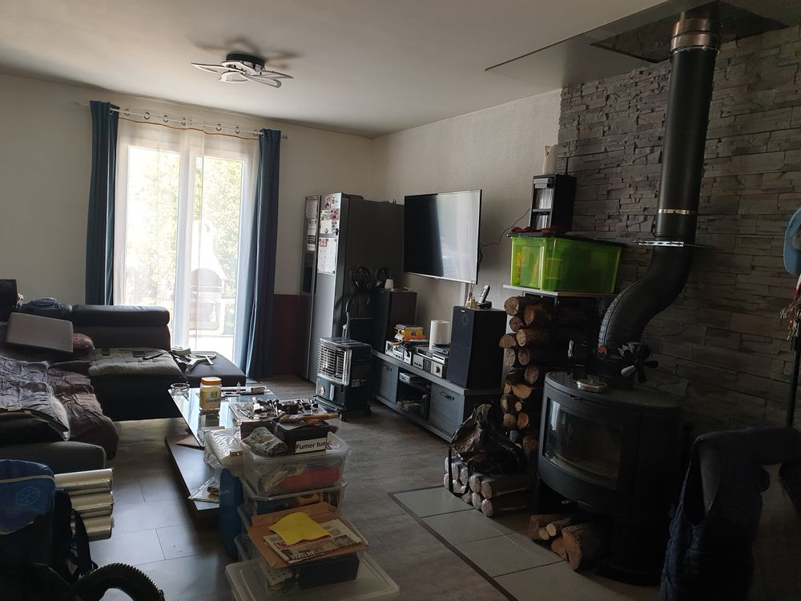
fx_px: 602
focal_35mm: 26
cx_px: 400
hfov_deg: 67.3
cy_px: 300
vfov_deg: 53.1
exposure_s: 1/35
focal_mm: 4.3
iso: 160
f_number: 2.4
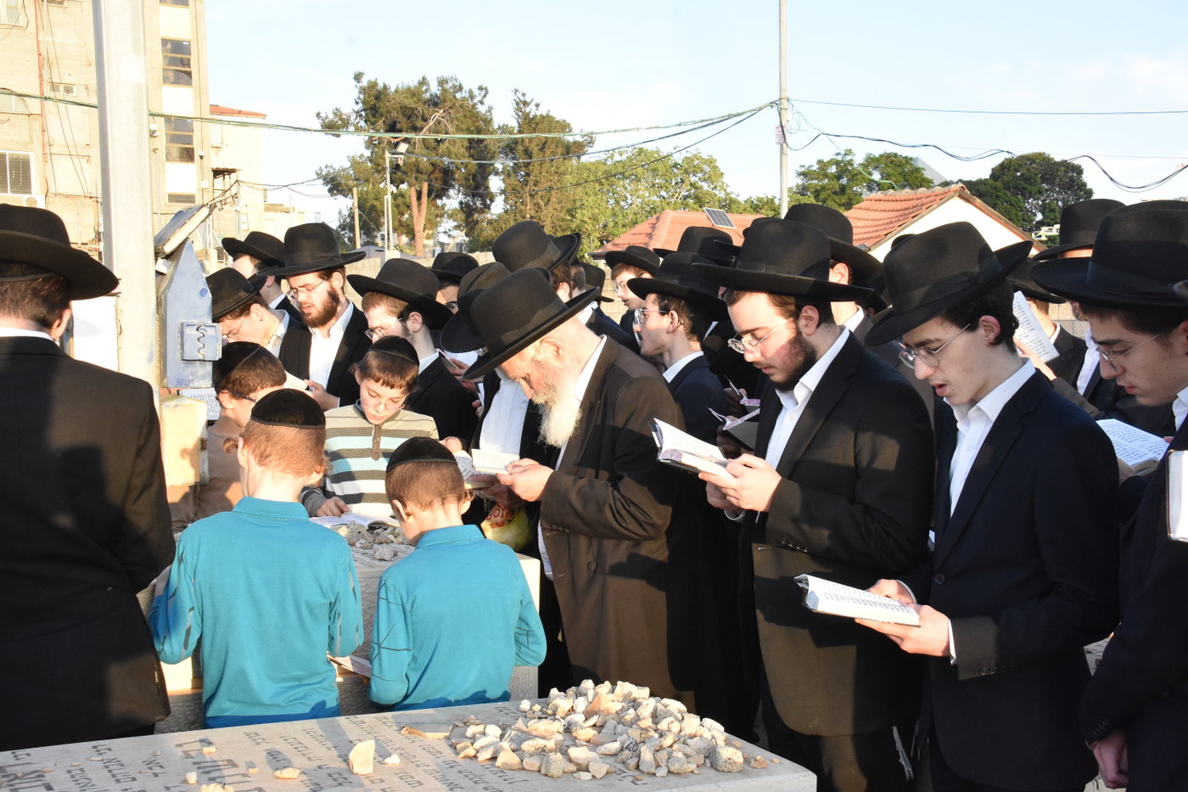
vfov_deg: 31.9
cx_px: 594
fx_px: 1386
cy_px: 396
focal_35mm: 42
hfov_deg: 46.4
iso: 1600
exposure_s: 1/200
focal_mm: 28
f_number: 13
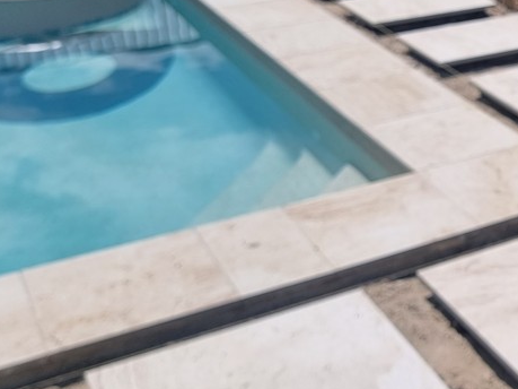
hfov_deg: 26.9
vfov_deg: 21.9
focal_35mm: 67
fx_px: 1002
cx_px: 553
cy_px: 185
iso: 50
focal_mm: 6.7
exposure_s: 1/2720
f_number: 1.8
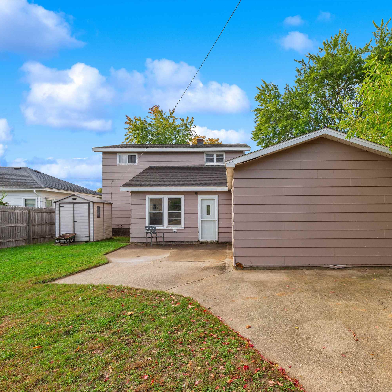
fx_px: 269
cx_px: 219
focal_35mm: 21
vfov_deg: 72.1
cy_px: 201
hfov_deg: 71.9
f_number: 8
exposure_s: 1/250
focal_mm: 16
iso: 320
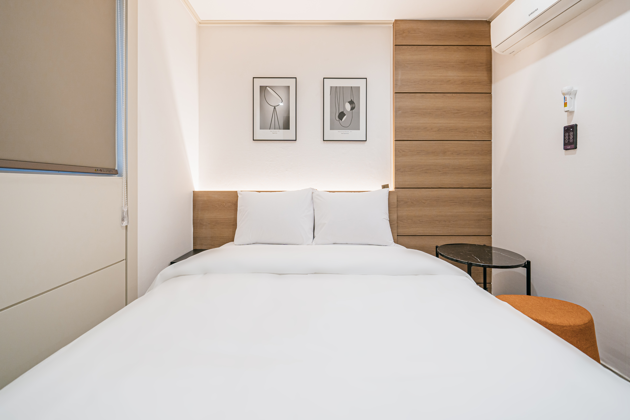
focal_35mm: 13
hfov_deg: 108.3
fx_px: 227
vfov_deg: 85.4
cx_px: 315
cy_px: 210
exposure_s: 1/15
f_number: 6.3
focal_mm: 13
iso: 400
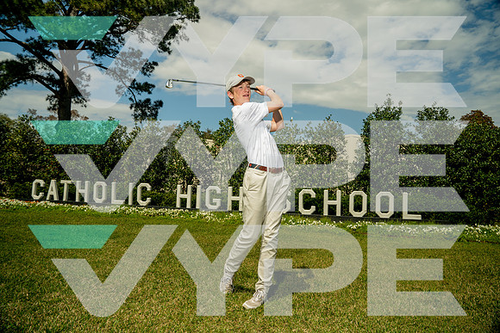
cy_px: 166
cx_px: 250
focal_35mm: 26
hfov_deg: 69.4
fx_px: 361
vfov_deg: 49.6
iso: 100
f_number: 8
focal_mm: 26
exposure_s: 1/250
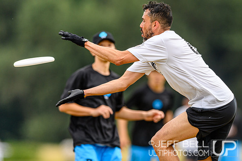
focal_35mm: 655
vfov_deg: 2.1
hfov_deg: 3.1
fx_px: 4403
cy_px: 109
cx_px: 149
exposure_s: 1/1250
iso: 110
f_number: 3.2
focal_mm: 400
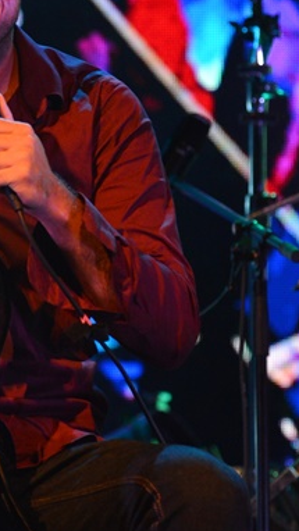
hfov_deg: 3.2
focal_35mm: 383
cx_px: -99
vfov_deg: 5.6
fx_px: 5396
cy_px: 174
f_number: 5
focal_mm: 155
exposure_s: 1/250
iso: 3200
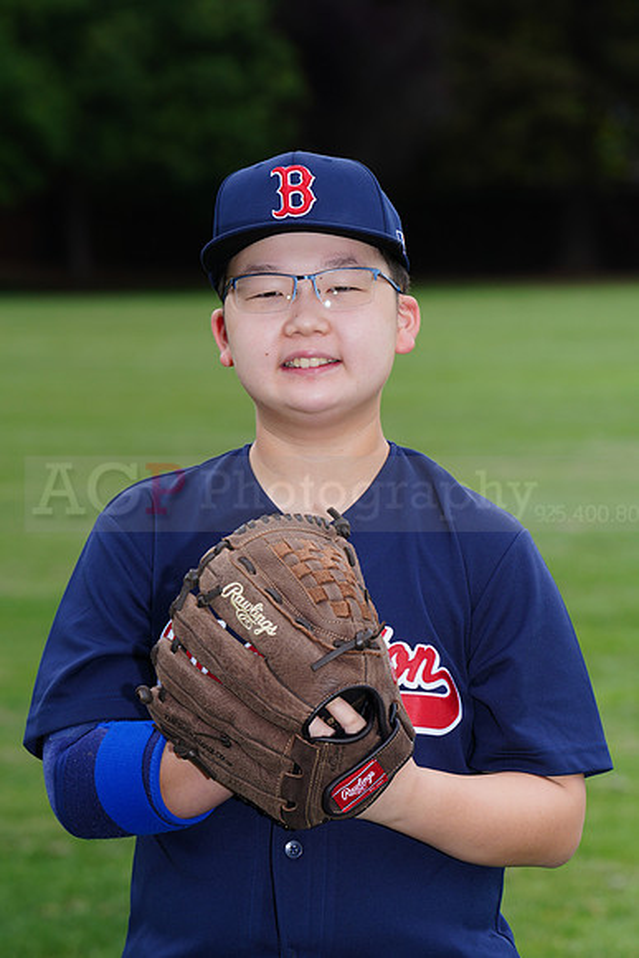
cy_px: 479
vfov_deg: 10.3
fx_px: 5321
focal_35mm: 200
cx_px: 320
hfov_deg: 6.9
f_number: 9
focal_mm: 200
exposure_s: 1/250
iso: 200
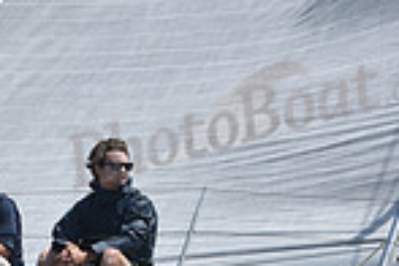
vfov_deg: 3.8
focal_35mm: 364
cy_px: 297
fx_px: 4034
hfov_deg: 5.6
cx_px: -71
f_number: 7.1
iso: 250
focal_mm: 92
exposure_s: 1/1250
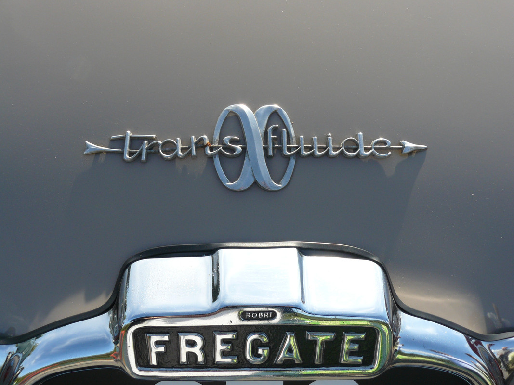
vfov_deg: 39.6
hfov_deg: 51.4
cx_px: 257
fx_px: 534
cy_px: 192
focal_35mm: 36
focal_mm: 6
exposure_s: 1/200
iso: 100
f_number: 5.6
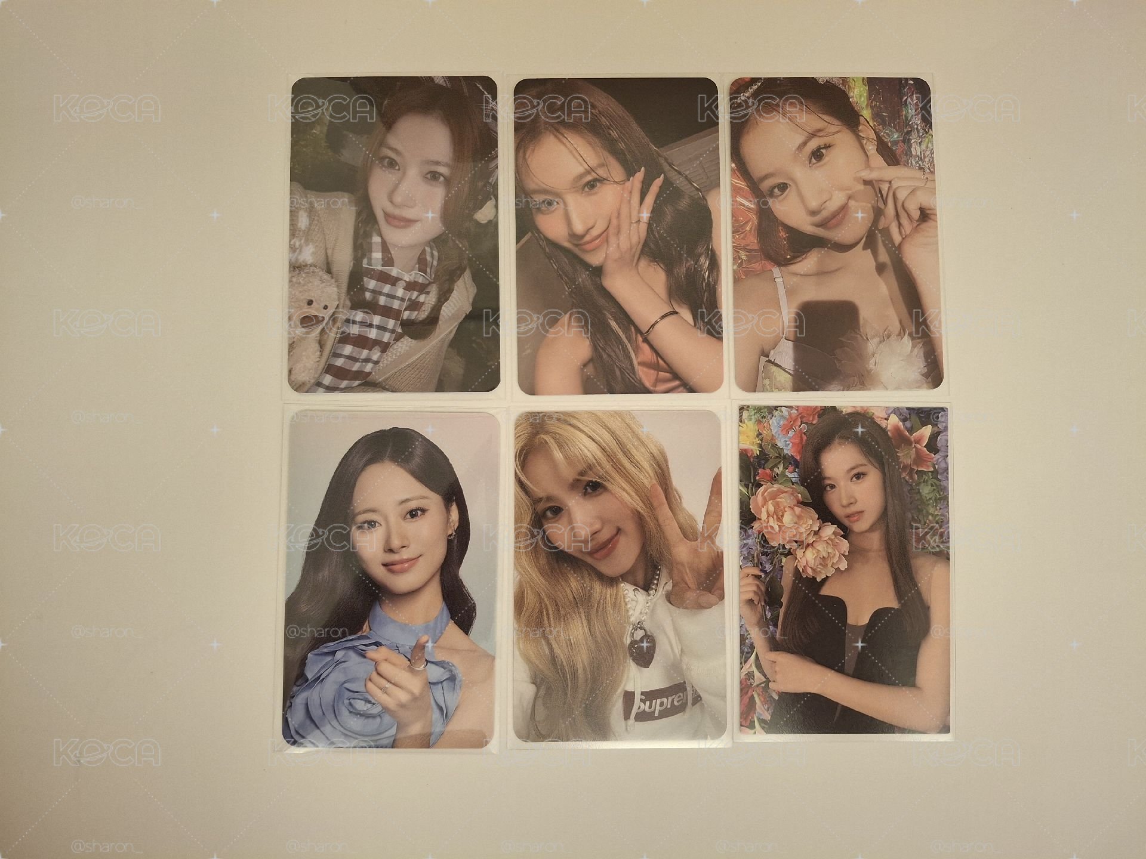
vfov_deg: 54.9
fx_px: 828
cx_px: 573
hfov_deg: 69.4
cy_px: 430
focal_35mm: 25
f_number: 1.8
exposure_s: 1/40
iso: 250
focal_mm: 4.69
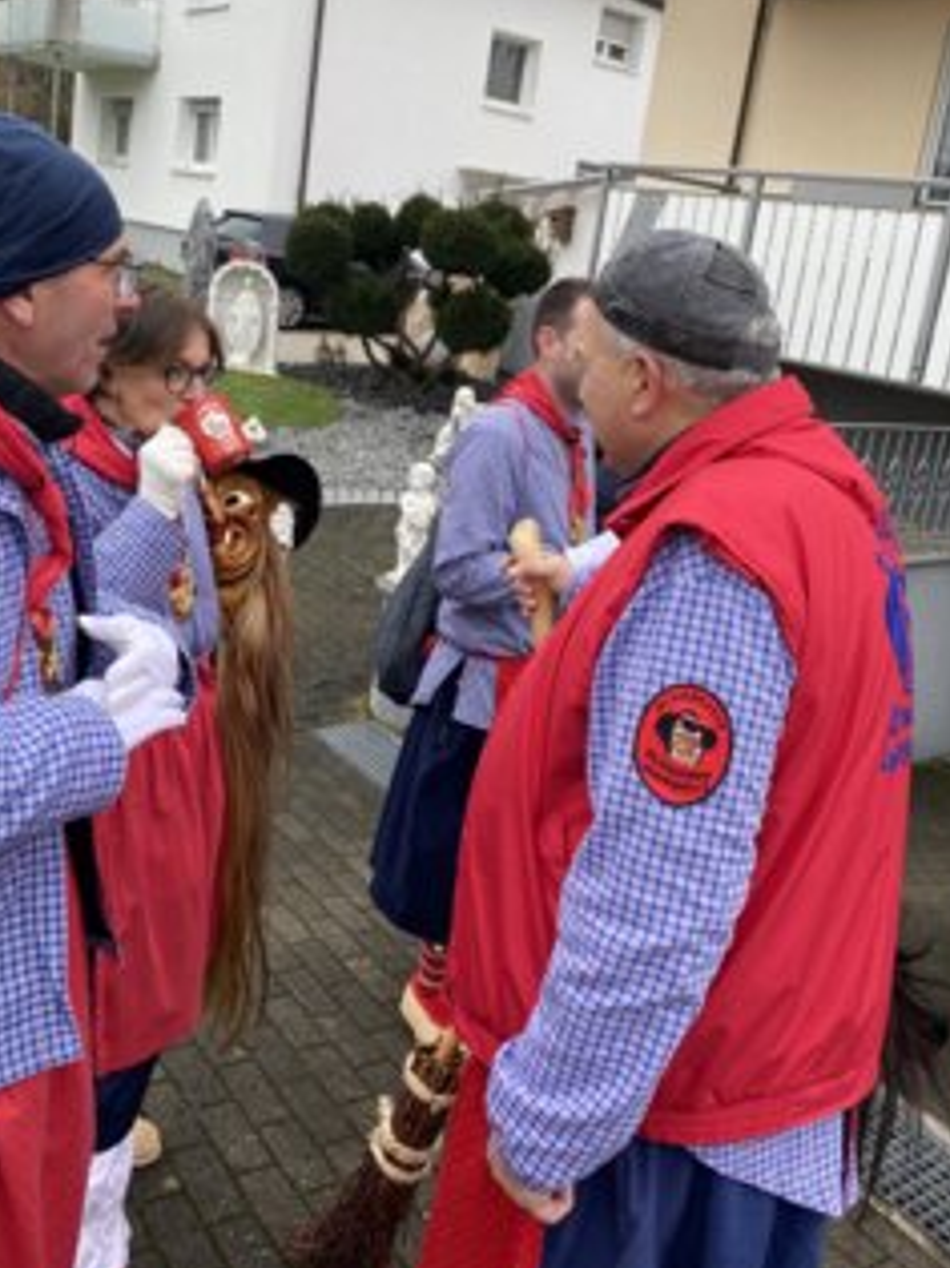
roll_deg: -8.8
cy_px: 523
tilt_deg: -10.9
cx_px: 447
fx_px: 1208
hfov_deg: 42.9
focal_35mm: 33
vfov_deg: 55.1
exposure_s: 1/223
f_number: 1.8
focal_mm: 4.25
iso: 32
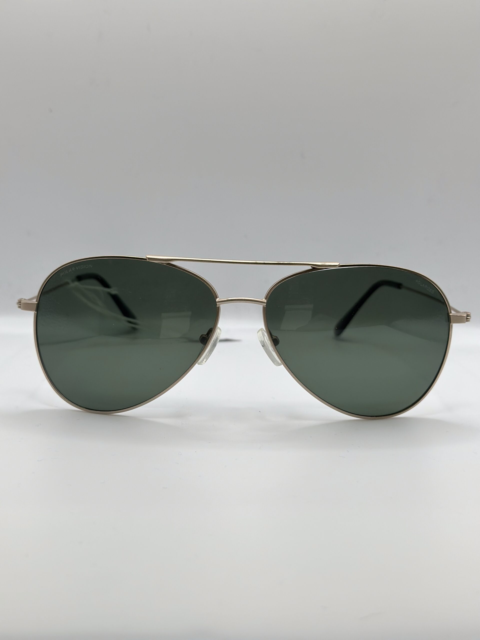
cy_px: 320
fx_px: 887
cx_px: 240
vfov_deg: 39.7
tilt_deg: -23.1
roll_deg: +0.1
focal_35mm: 48
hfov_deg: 30.3
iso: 80
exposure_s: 1/751
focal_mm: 6.86
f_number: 1.78
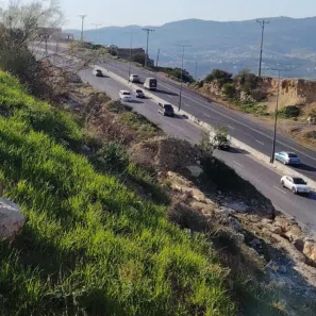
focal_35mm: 69
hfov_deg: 25.0
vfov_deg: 24.9
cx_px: 157
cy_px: 115
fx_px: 713
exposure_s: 1/997
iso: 100
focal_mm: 5.25
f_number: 1.75
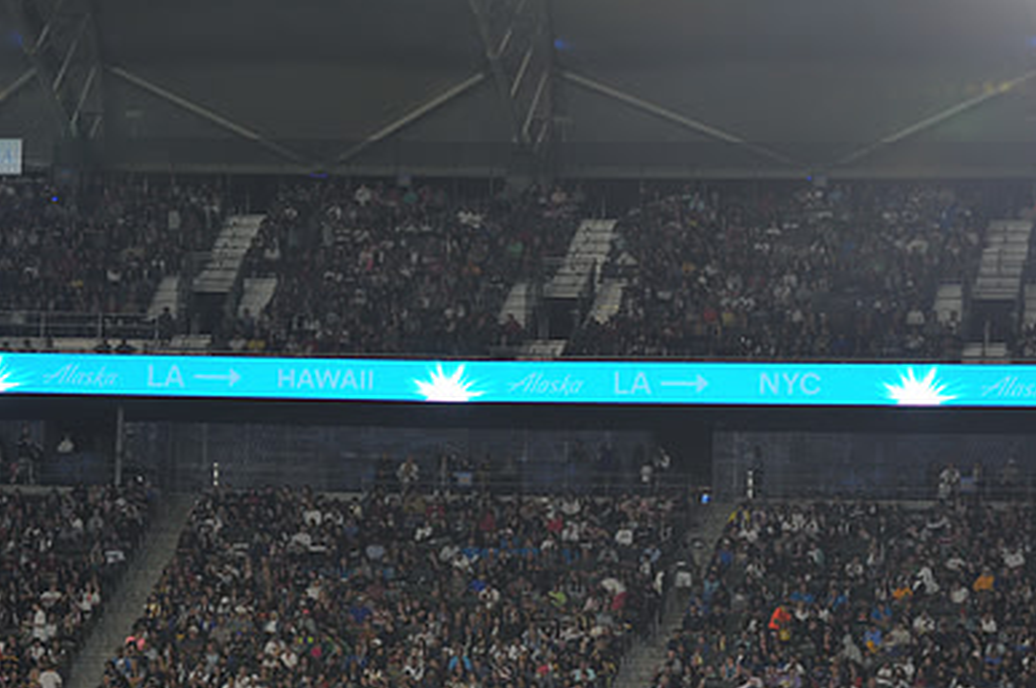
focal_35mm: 135
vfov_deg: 10.1
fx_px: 3880
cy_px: 423
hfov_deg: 15.2
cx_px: 645
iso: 1250
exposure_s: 1/1250
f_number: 2.8
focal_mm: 90
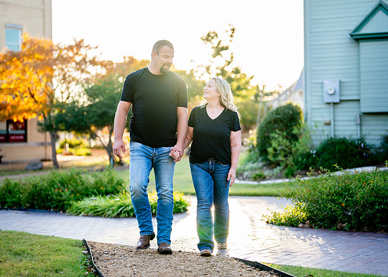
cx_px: 196
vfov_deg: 24.6
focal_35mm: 58
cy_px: 144
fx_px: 634
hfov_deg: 34.0
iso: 320
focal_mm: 50
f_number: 1.2
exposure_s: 1/1600
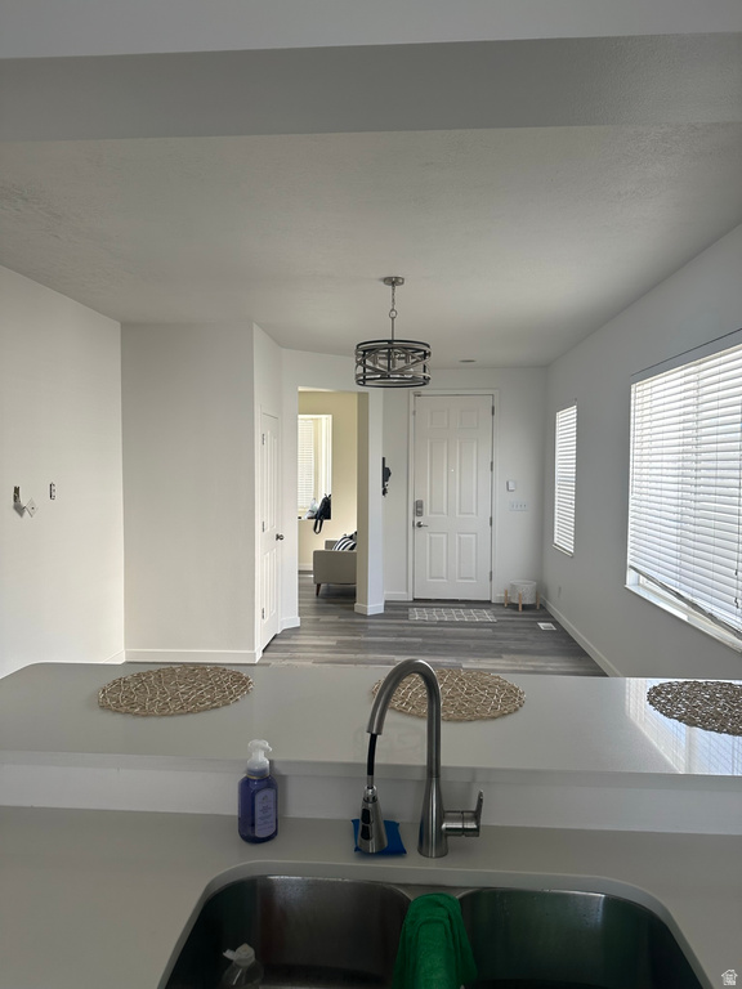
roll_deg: +2.2
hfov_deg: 56.8
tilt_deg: -4.5
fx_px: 686
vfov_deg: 71.6
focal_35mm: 24
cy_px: 494
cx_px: 371
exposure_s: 1/162
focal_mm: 6.86
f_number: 1.78
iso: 80
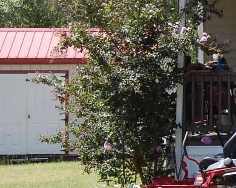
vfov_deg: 7.8
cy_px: 93
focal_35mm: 199
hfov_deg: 9.2
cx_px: 445
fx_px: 1390
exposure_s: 1/200
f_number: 7.1
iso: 200
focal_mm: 30
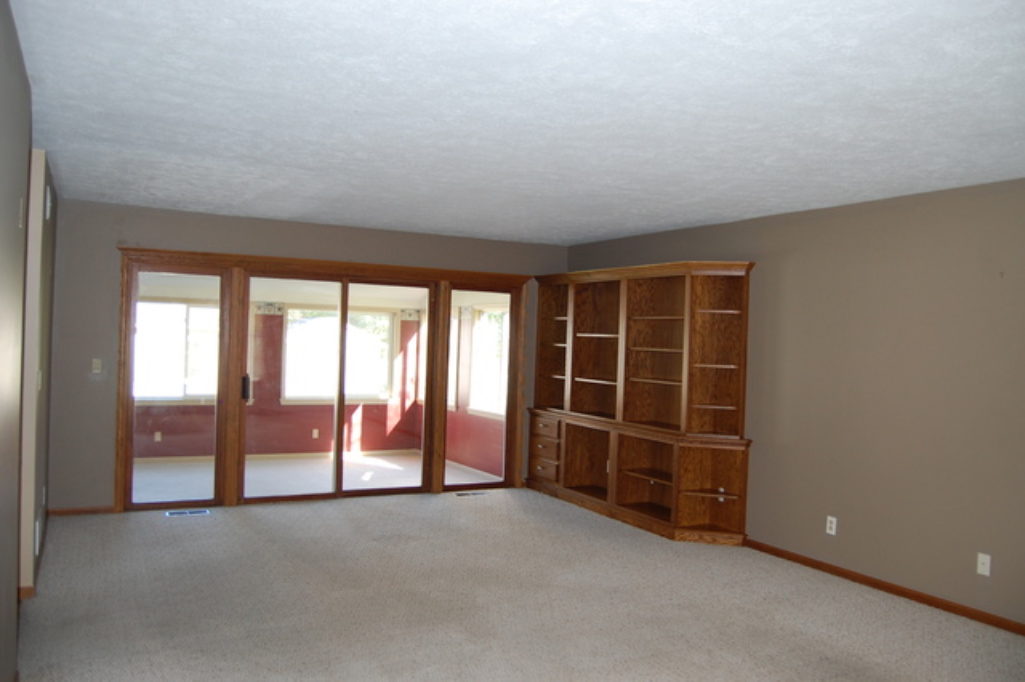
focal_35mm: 27
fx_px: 768
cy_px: 341
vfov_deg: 47.9
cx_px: 512
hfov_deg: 67.4
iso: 400
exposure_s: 1/80
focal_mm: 18
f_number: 3.5
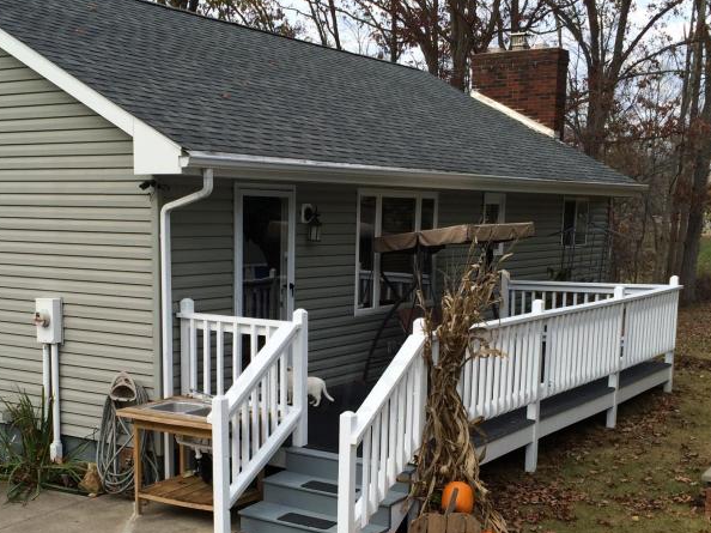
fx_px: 1027
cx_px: 288
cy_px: 386
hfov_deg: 38.1
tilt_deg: -9.9
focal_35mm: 50
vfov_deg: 28.7
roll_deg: -0.6
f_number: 2.2
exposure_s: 1/604
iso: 32
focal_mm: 4.15
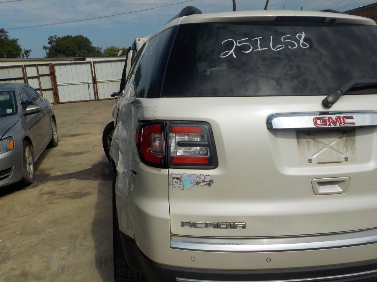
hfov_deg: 60.0
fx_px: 327
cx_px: 188
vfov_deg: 46.8
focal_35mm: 30
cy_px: 141
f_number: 6.6
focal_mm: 4.1
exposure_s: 1/800
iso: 125
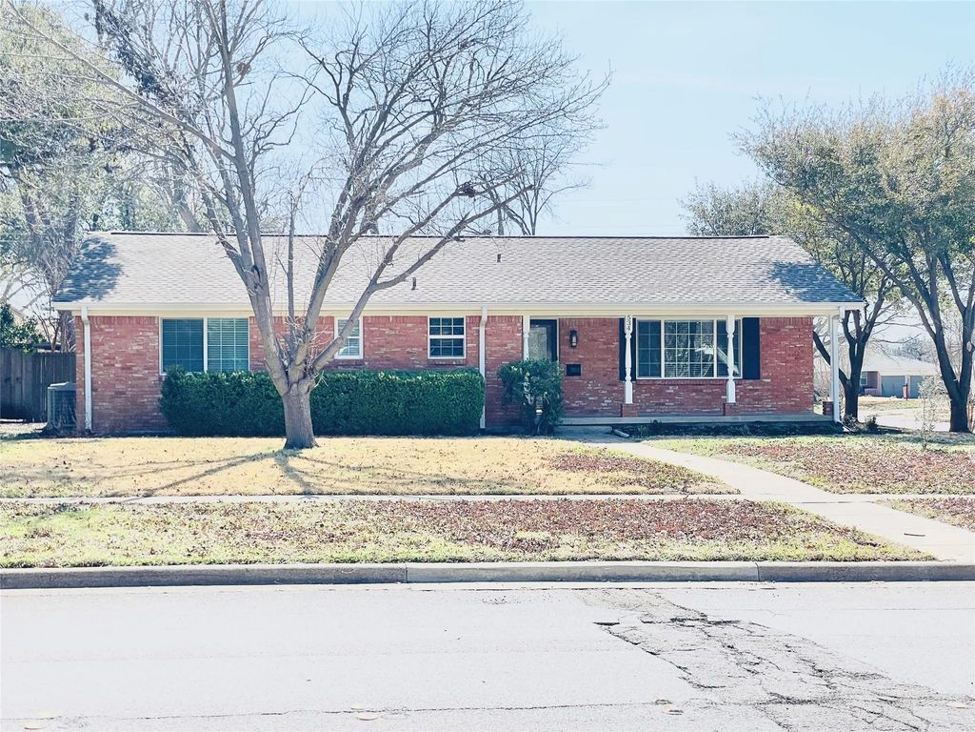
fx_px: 1465
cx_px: 488
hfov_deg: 36.8
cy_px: 366
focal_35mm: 52
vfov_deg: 28.0
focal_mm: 6
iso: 25
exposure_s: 1/1332
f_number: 2
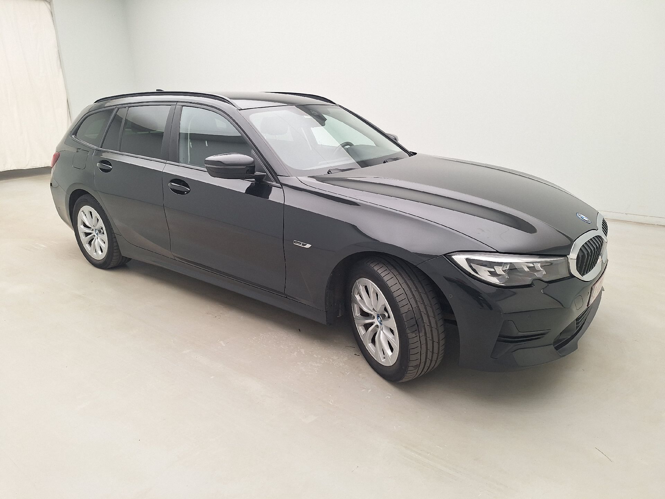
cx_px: 332
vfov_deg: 58.9
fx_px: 442
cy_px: 250
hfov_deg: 73.9
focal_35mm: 23
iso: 64
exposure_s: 1/100
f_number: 1.8
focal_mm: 5.54
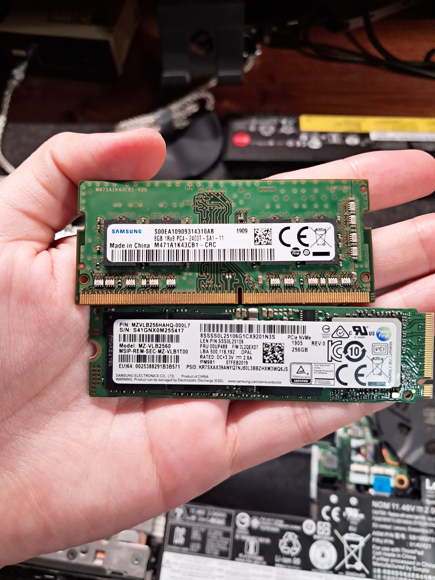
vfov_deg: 65.3
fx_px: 452
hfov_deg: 51.4
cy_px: 290
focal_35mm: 27
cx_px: 218
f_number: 1.8
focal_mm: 4
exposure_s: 1/50
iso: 400
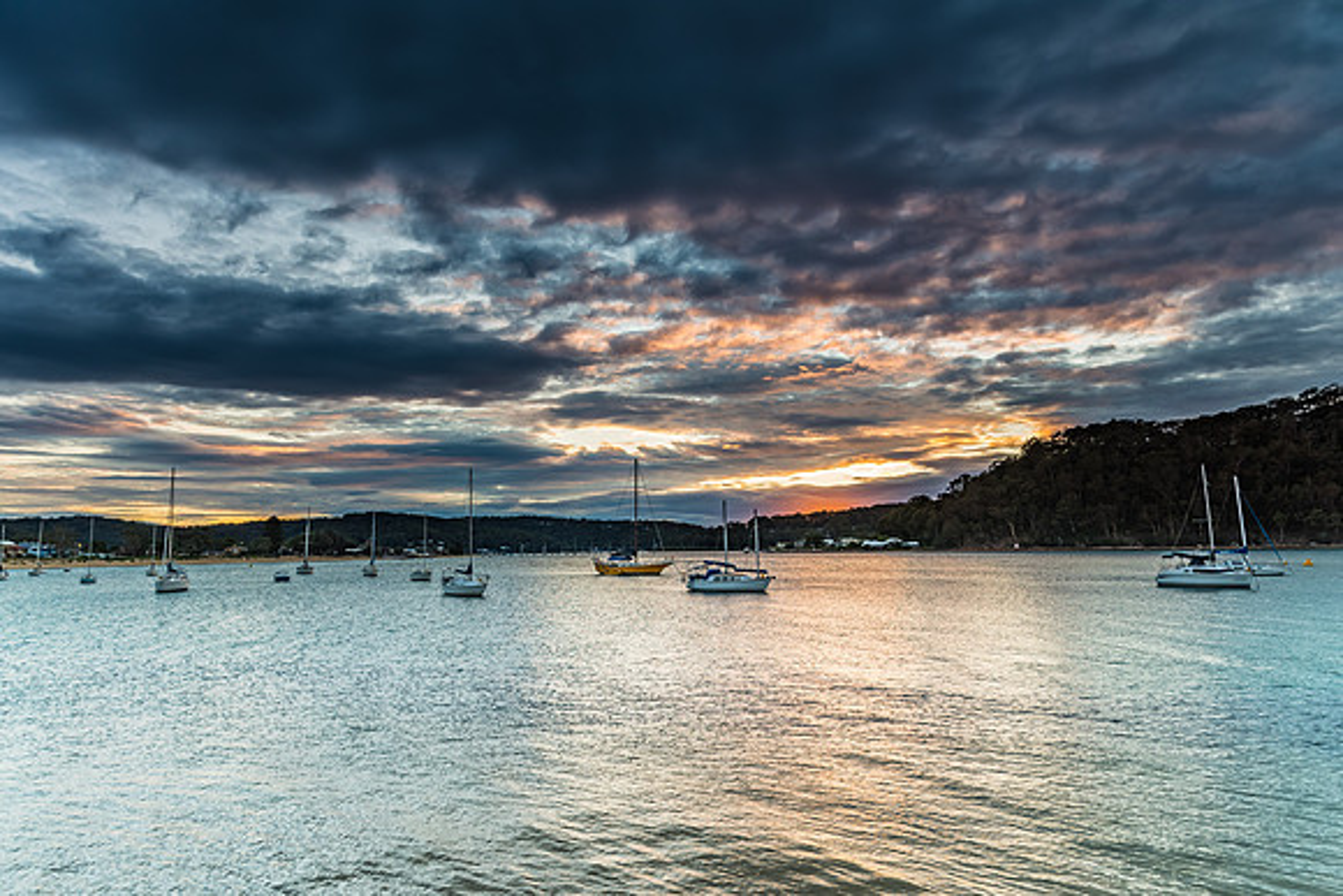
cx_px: 672
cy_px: 448
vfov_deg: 53.2
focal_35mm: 24
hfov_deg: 73.7
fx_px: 896
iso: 100
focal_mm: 16
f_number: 5.6
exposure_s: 1/8
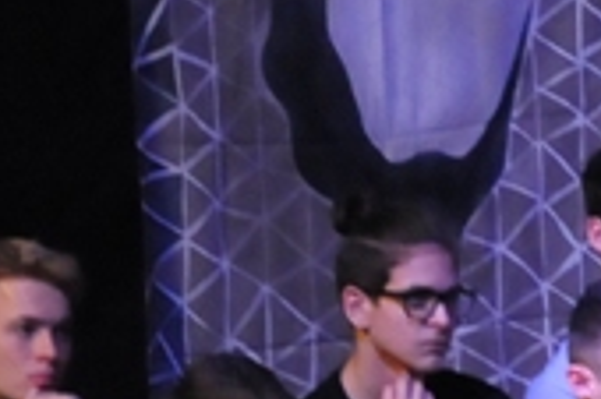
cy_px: 247
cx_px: 640
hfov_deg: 4.1
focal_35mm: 506
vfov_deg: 2.7
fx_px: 8439
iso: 3200
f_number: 10
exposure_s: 1/20
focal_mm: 56
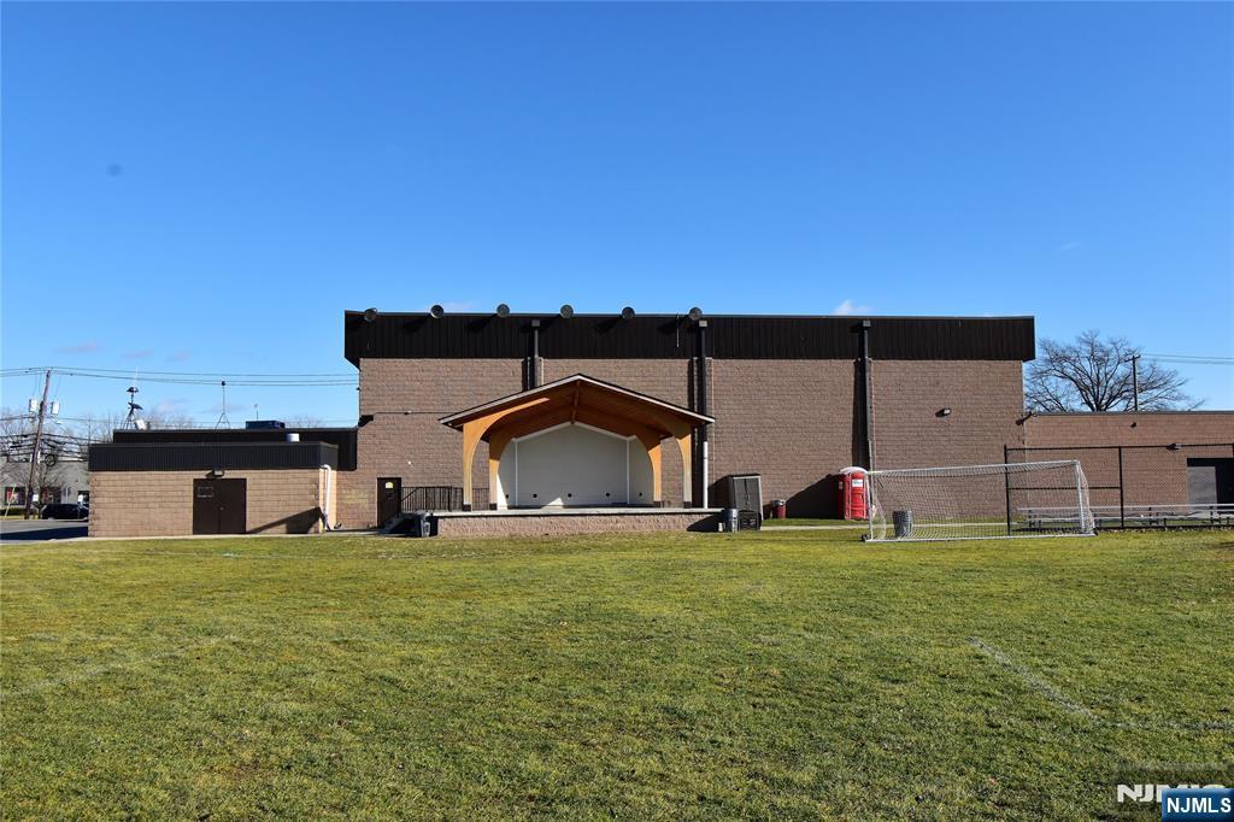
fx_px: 1028
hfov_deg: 61.9
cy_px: 411
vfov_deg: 43.6
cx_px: 617
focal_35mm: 30
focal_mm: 20
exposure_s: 1/400
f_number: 11
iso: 400
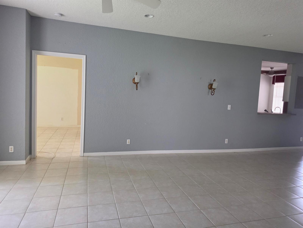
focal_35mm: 23
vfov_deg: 58.9
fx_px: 201
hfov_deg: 73.9
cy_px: 114
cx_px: 152
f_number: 1.4
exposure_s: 1/240
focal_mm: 6.5
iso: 640
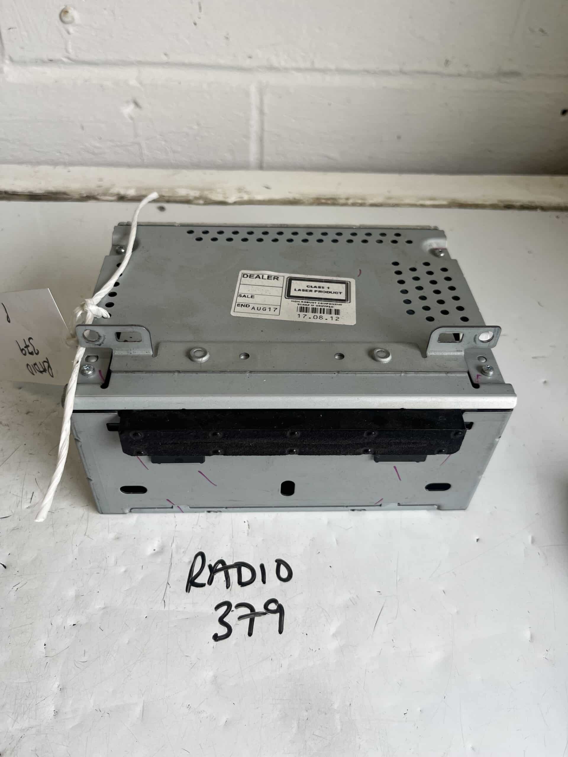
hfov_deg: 53.1
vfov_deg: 67.3
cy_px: 378
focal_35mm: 26
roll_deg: -1.7
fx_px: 569
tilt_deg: -44.9
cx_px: 284
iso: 40
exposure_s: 1/203
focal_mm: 5.1
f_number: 1.6
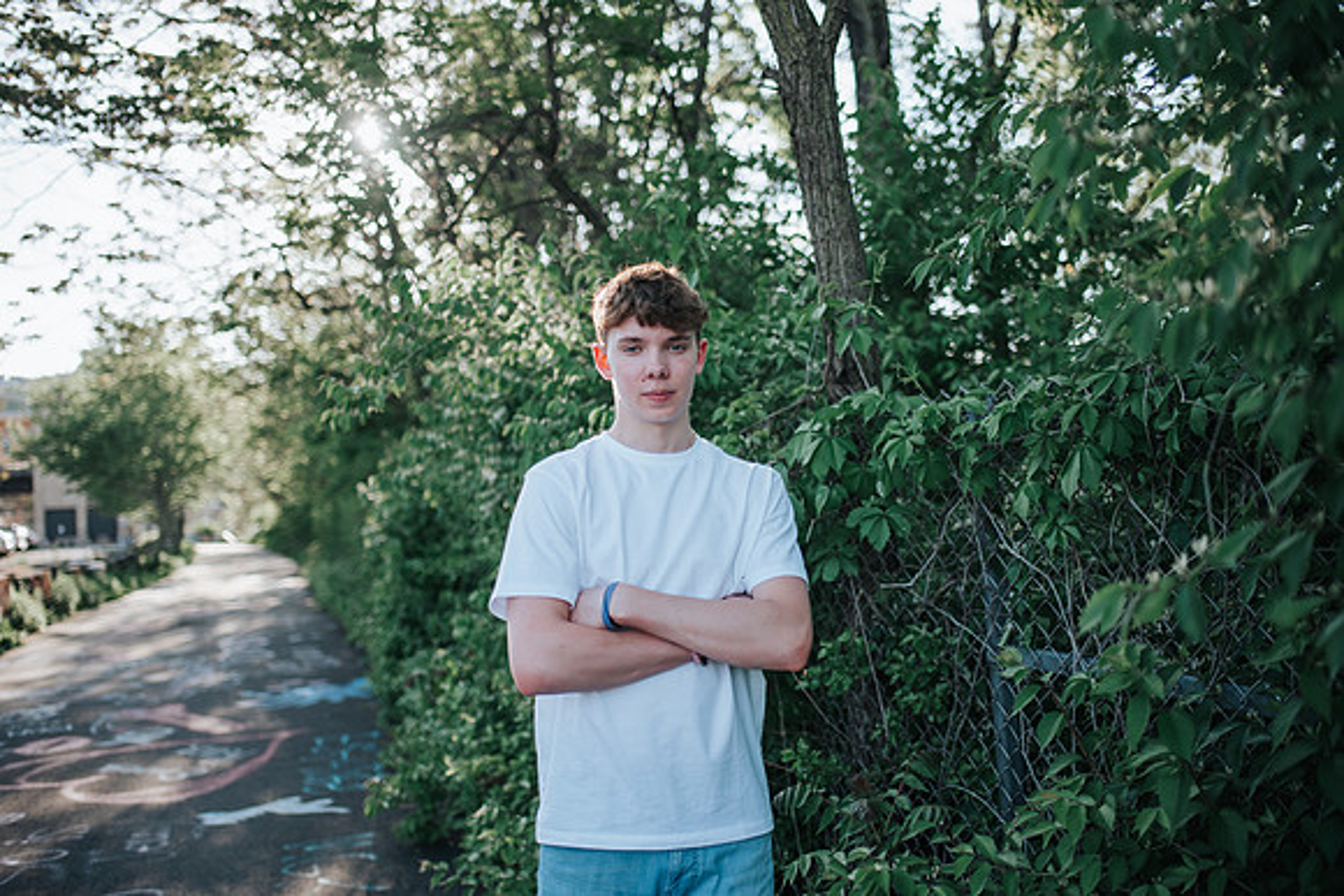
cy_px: 448
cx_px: 672
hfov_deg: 54.4
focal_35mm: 35
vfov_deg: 37.9
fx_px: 1307
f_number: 1.8
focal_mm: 35
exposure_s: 1/1250
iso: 180
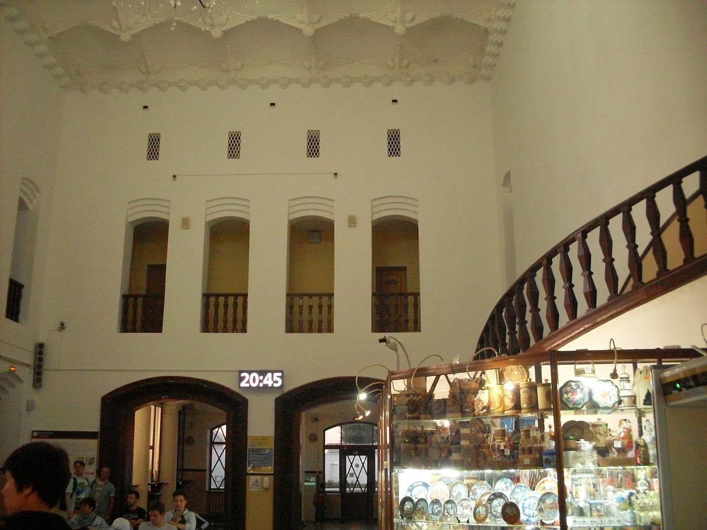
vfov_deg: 37.7
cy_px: 265
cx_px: 354
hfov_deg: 49.0
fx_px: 776
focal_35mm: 38
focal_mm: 6.3
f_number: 2.8
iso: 400
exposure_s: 1/20
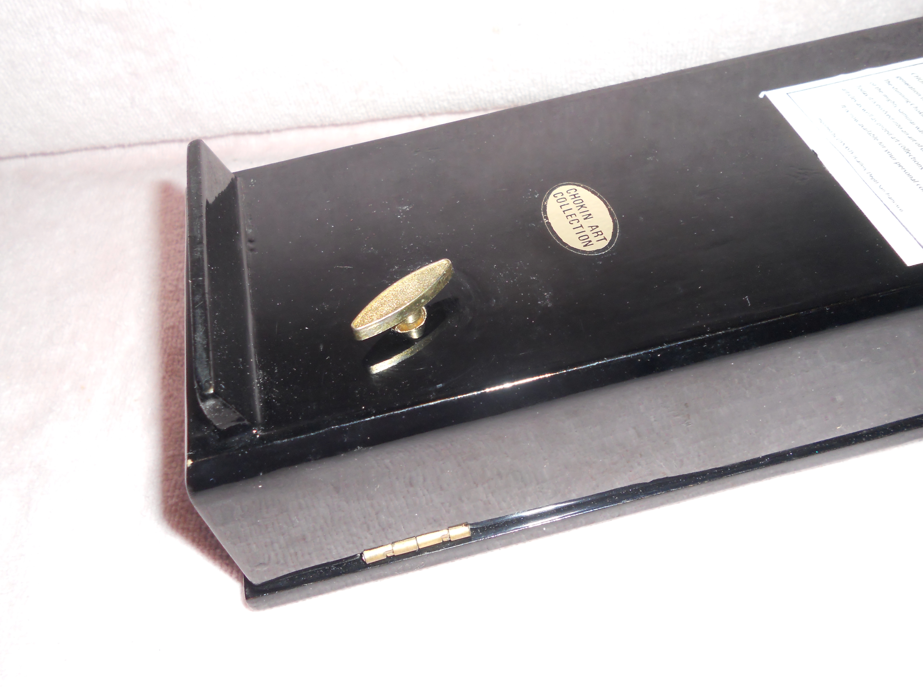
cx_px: 462
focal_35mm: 32
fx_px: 853
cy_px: 346
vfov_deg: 44.2
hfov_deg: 56.8
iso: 200
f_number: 8.8
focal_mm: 5.8
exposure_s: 1/25
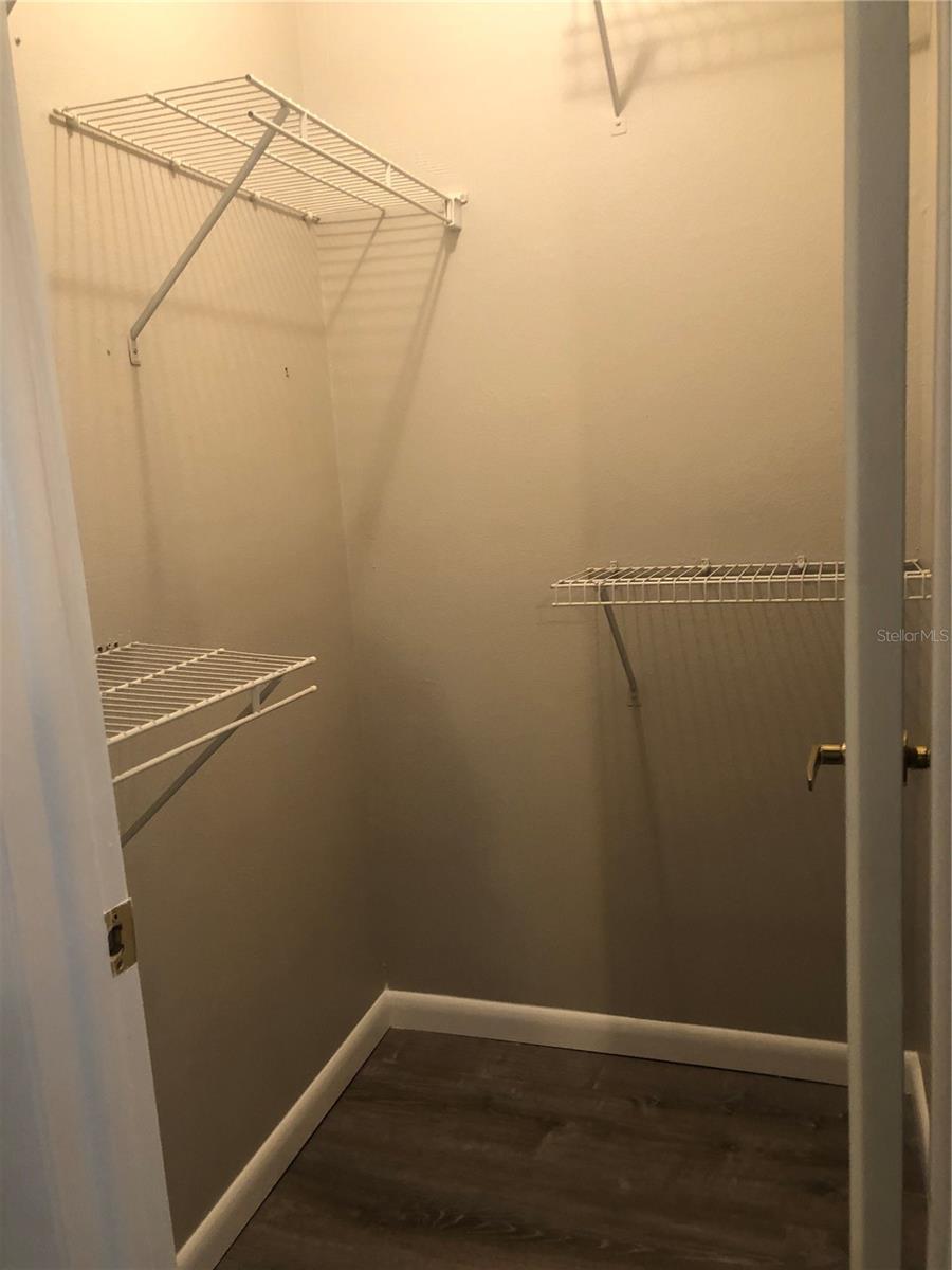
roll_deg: +1.5
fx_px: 1027
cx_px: 476
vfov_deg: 63.4
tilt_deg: -10.6
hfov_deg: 49.7
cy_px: 635
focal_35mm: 28
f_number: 1.8
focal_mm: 4
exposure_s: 1/15
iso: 40
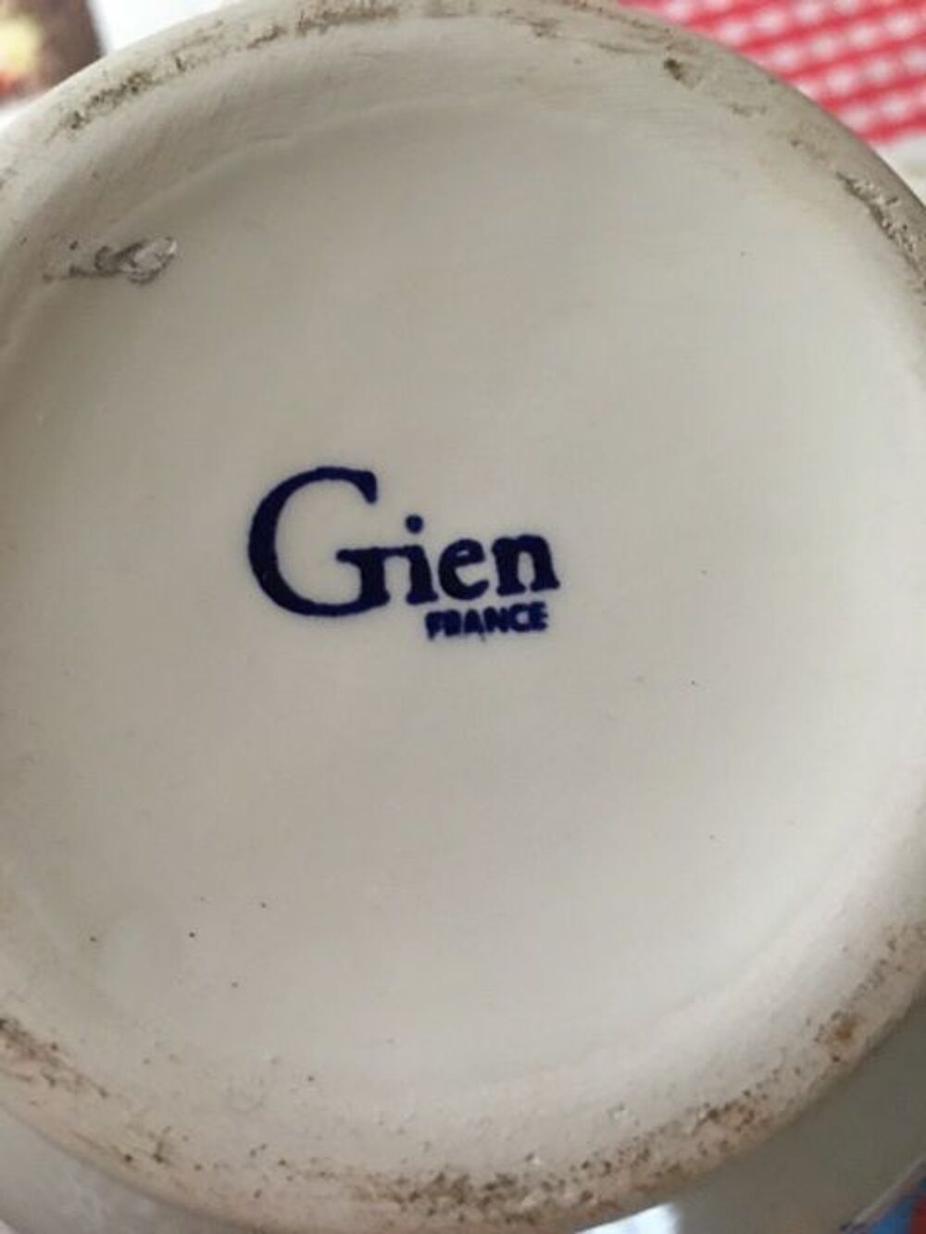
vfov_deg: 61.7
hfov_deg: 48.2
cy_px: 617
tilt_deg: -80.6
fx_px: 1034
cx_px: 463
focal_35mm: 29
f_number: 2.2
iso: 160
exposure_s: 1/8
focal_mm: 4.15
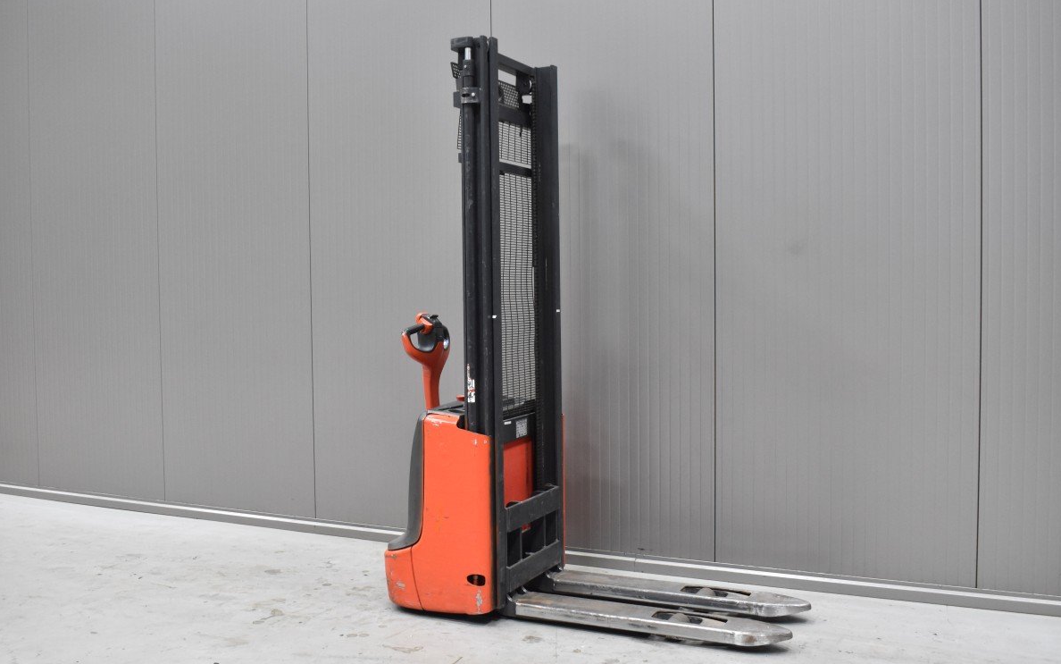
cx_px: 535
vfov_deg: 35.8
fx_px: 1027
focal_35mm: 36
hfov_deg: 54.6
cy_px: 335
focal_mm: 23
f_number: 5
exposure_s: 1/40
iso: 1600
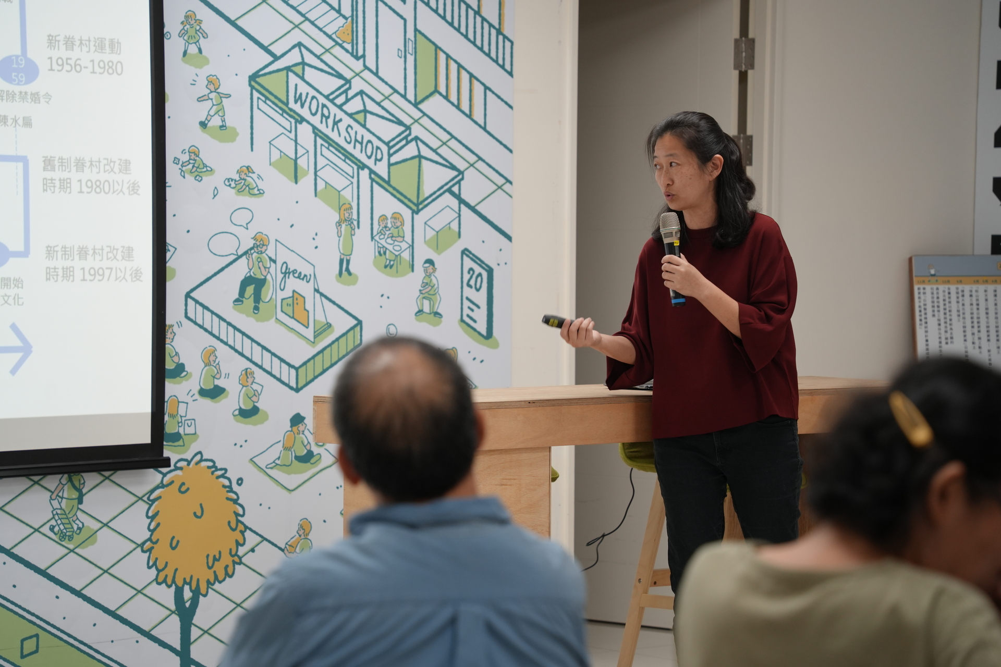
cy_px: 334
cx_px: 500
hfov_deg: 17.2
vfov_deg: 11.5
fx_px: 3309
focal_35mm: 119
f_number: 5
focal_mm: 119
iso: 800
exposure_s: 1/160
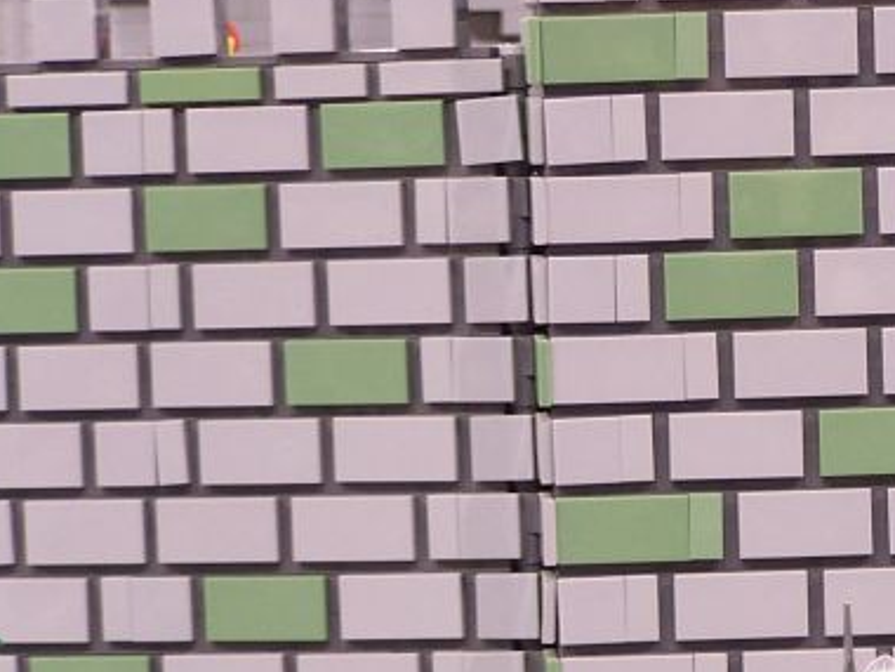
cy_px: 436
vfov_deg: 4.3
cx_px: 1046
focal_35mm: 345
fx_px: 8920
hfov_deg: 5.7
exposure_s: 1/4
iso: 80
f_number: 3.2
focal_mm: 21.2
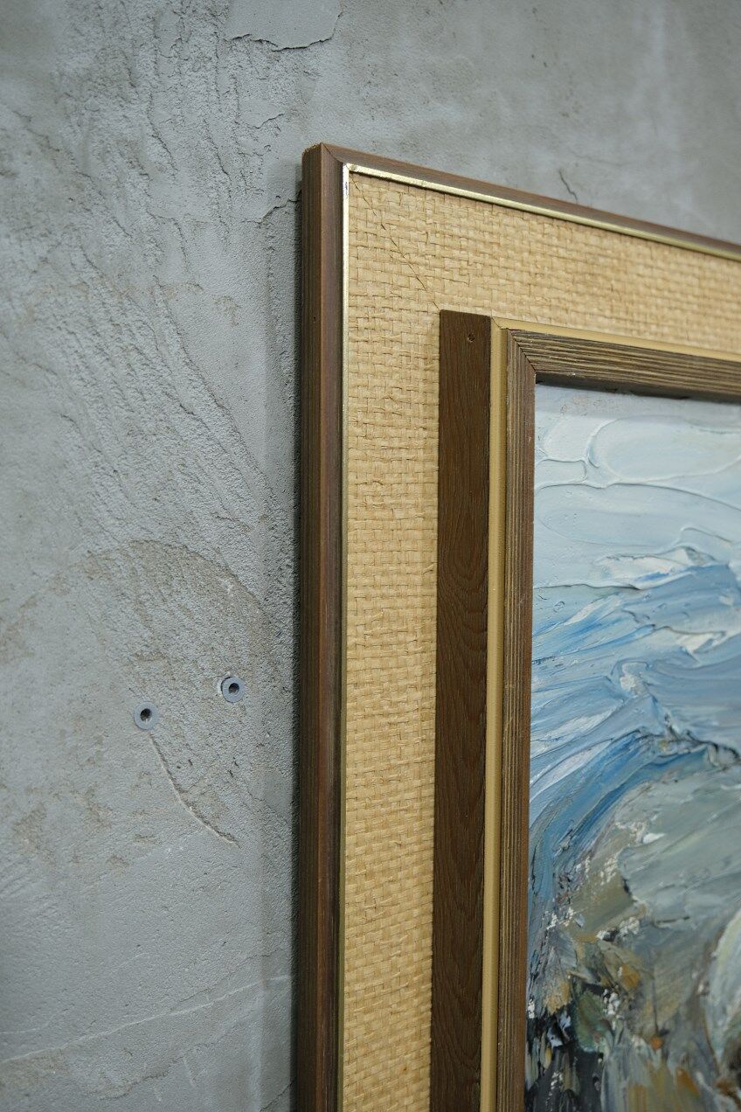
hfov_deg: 35.9
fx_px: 1142
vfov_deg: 51.9
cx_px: 370
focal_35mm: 37
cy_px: 556
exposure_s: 1/38
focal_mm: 24.7
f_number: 4
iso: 640
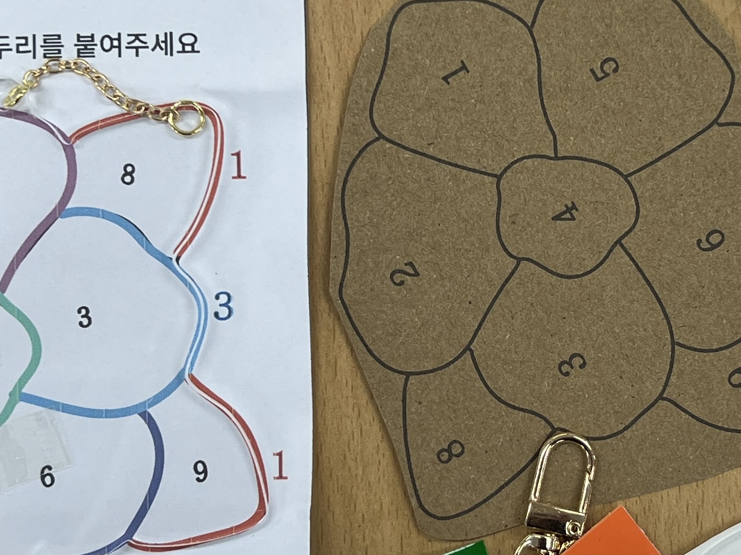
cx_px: 506
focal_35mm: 84
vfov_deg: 17.6
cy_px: 226
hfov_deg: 23.2
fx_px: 1798
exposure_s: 1/201
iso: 40
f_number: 1.5
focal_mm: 5.7
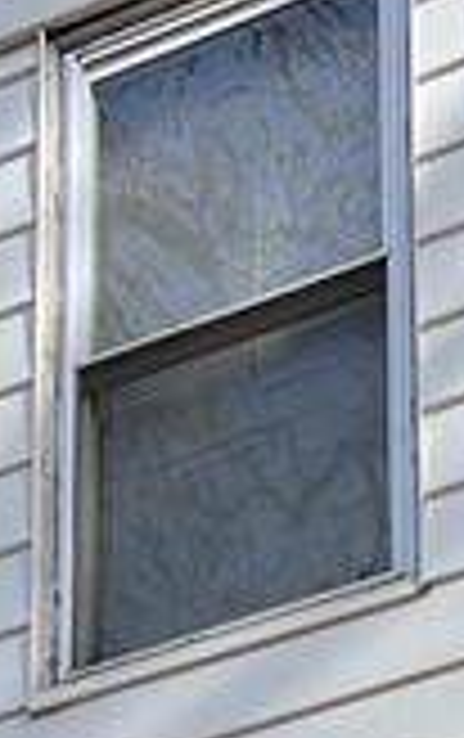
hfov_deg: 7.3
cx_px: 216
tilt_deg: +15.3
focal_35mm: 181
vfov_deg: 9.3
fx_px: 3649
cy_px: 2192
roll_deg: +0.2
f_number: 1.5
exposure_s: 1/709
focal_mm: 5.7
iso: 50
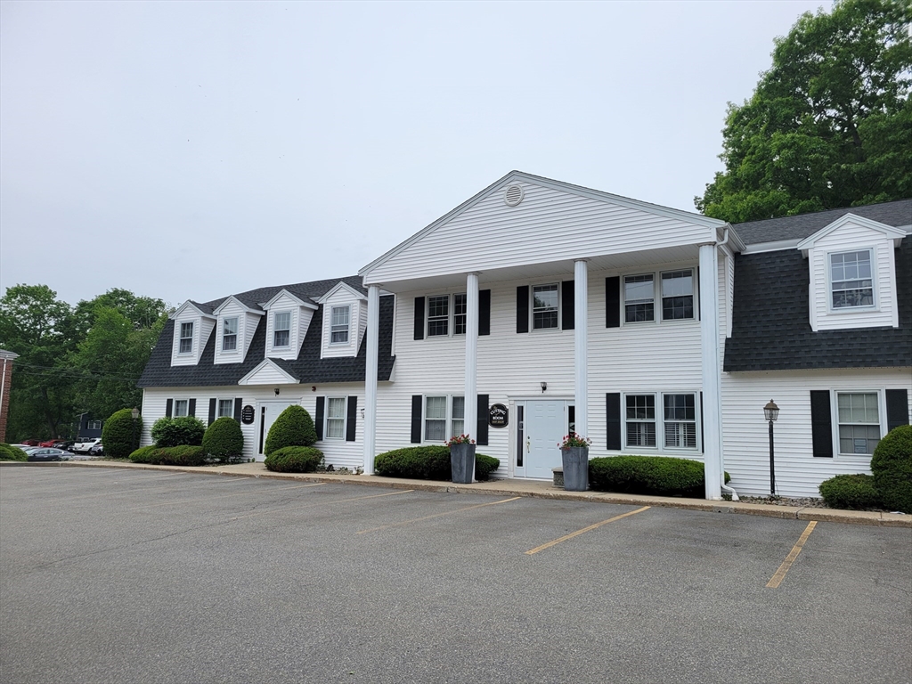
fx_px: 685
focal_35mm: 26
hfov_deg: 67.3
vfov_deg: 53.1
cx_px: 456
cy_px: 342
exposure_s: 1/2066
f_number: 1.8
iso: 40
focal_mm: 5.4
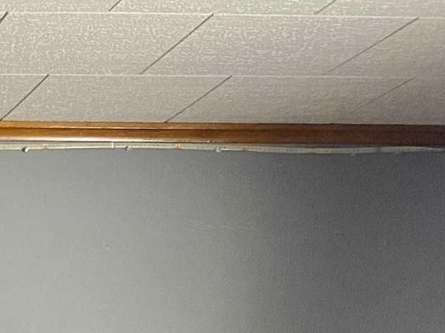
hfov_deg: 13.3
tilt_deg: -6.4
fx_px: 1619
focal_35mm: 126
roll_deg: +0.0
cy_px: 782
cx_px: -465
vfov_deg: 10.3
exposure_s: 1/60
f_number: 1.8
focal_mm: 4.25
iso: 160
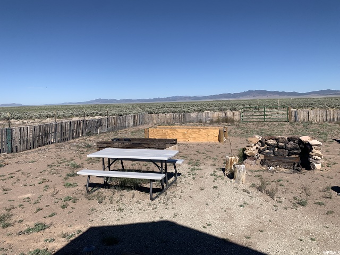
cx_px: 170
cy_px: 128
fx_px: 255
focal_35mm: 26
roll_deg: +1.0
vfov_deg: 53.1
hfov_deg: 67.3
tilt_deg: -3.8
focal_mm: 4.25
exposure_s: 1/3788
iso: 25
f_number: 1.8
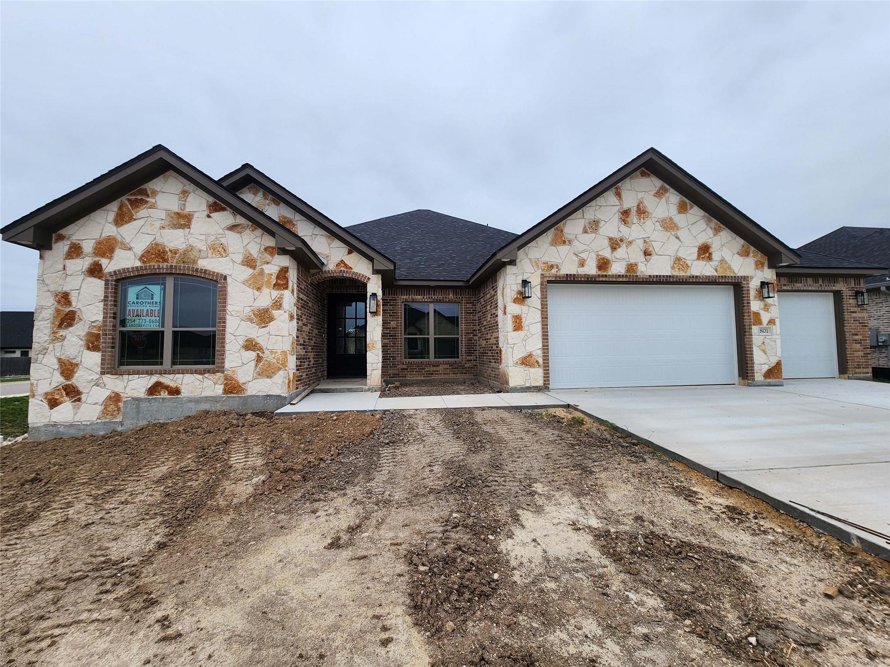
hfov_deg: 106.2
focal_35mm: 13
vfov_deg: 89.9
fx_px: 334
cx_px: 445
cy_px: 334
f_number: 2.2
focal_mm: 2.2
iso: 50
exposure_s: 1/2544
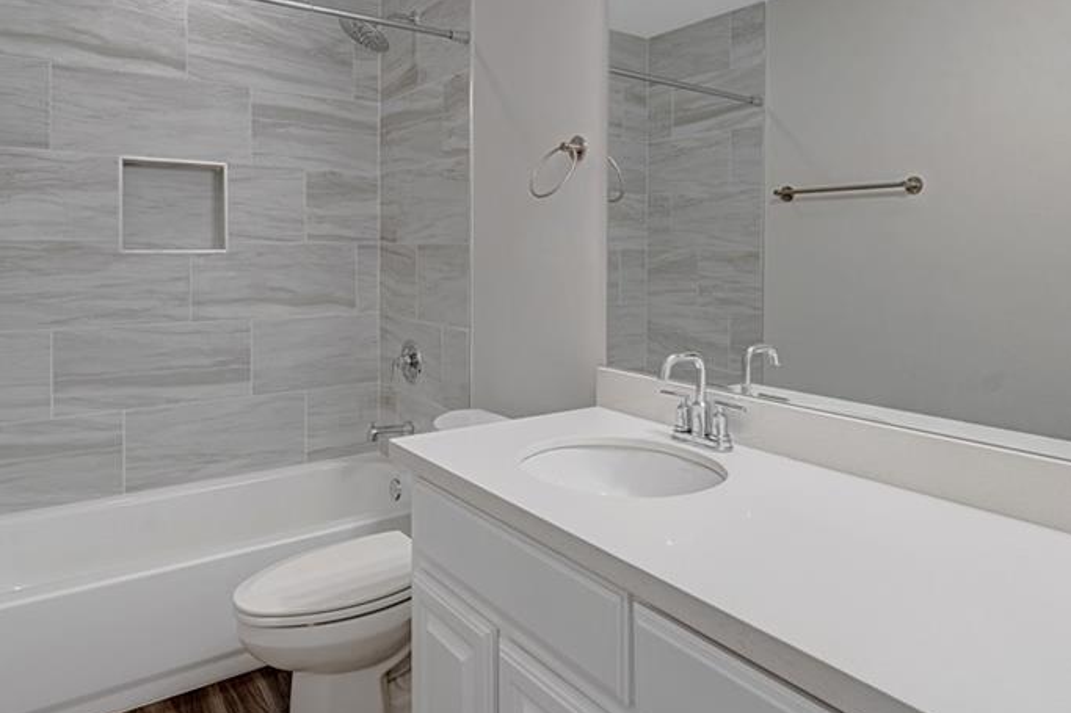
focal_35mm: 24
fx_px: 714
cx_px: 627
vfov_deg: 52.7
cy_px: 277
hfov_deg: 73.2
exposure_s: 1/13
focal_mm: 16
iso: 200
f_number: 7.1
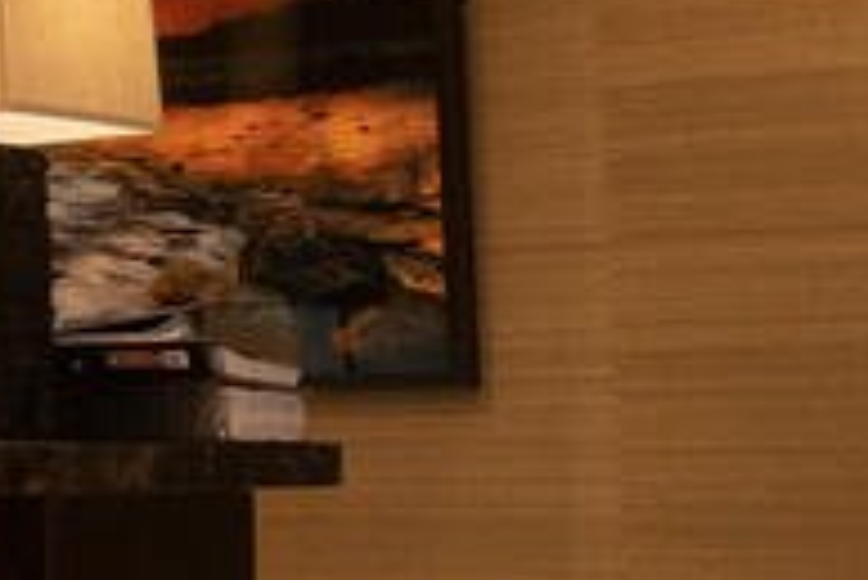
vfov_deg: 10.2
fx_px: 3257
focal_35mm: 135
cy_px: 128
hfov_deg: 12.8
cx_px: -976
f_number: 9
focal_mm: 18
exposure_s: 1/60
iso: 1000
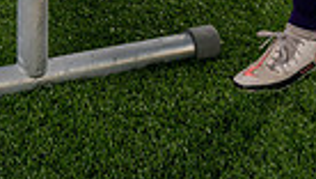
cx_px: 179
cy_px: -289
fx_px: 973
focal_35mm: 116
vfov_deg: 9.1
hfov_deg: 18.4
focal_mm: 34
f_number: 5
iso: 320
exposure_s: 1/400
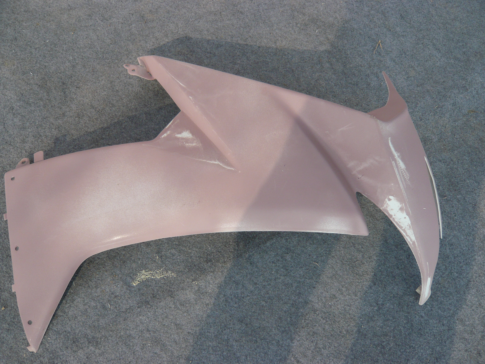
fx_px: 392
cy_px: 182
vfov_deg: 49.7
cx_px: 242
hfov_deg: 63.4
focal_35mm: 28
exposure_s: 1/320
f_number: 2.8
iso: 100
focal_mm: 4.6
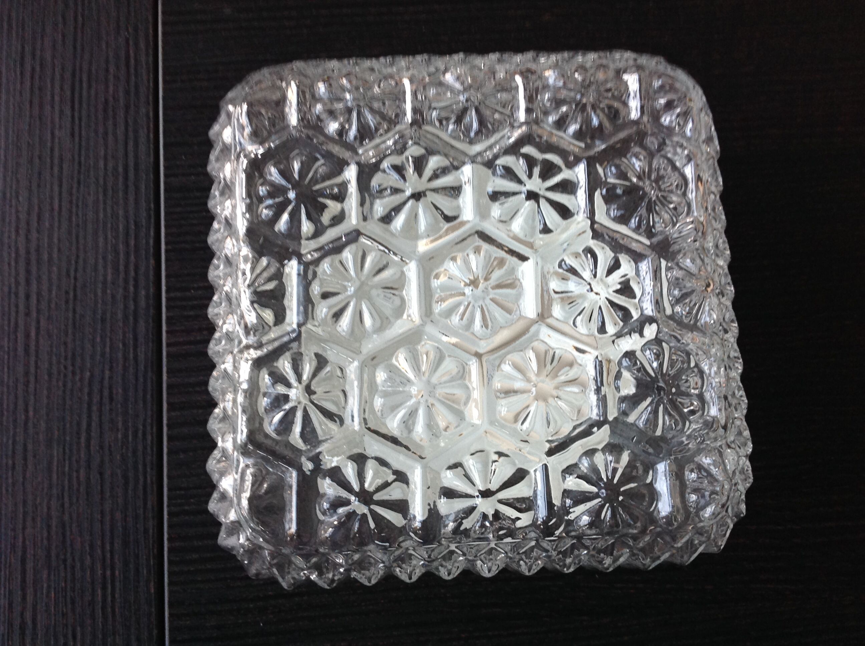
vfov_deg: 40.6
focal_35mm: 35
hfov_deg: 52.7
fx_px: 873
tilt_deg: -80.1
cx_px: 432
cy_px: 323
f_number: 2.4
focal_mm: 4.28
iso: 100
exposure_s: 1/15
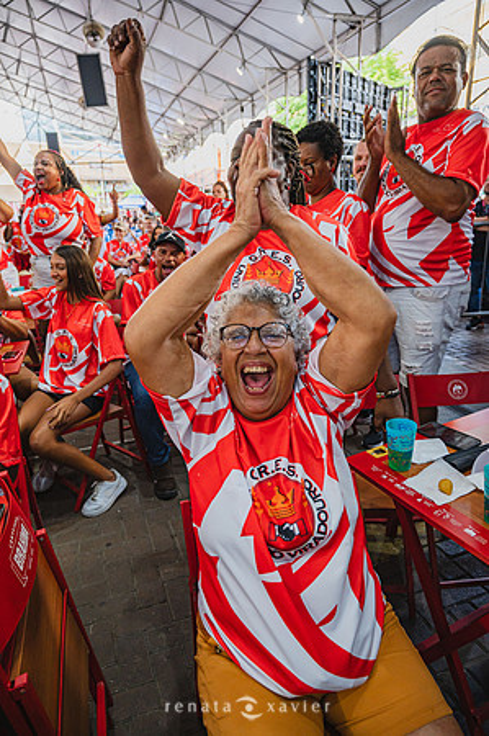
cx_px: 244
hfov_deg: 53.0
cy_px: 368
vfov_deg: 73.8
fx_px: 490
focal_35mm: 24
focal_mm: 24
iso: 1000
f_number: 4
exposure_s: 1/320
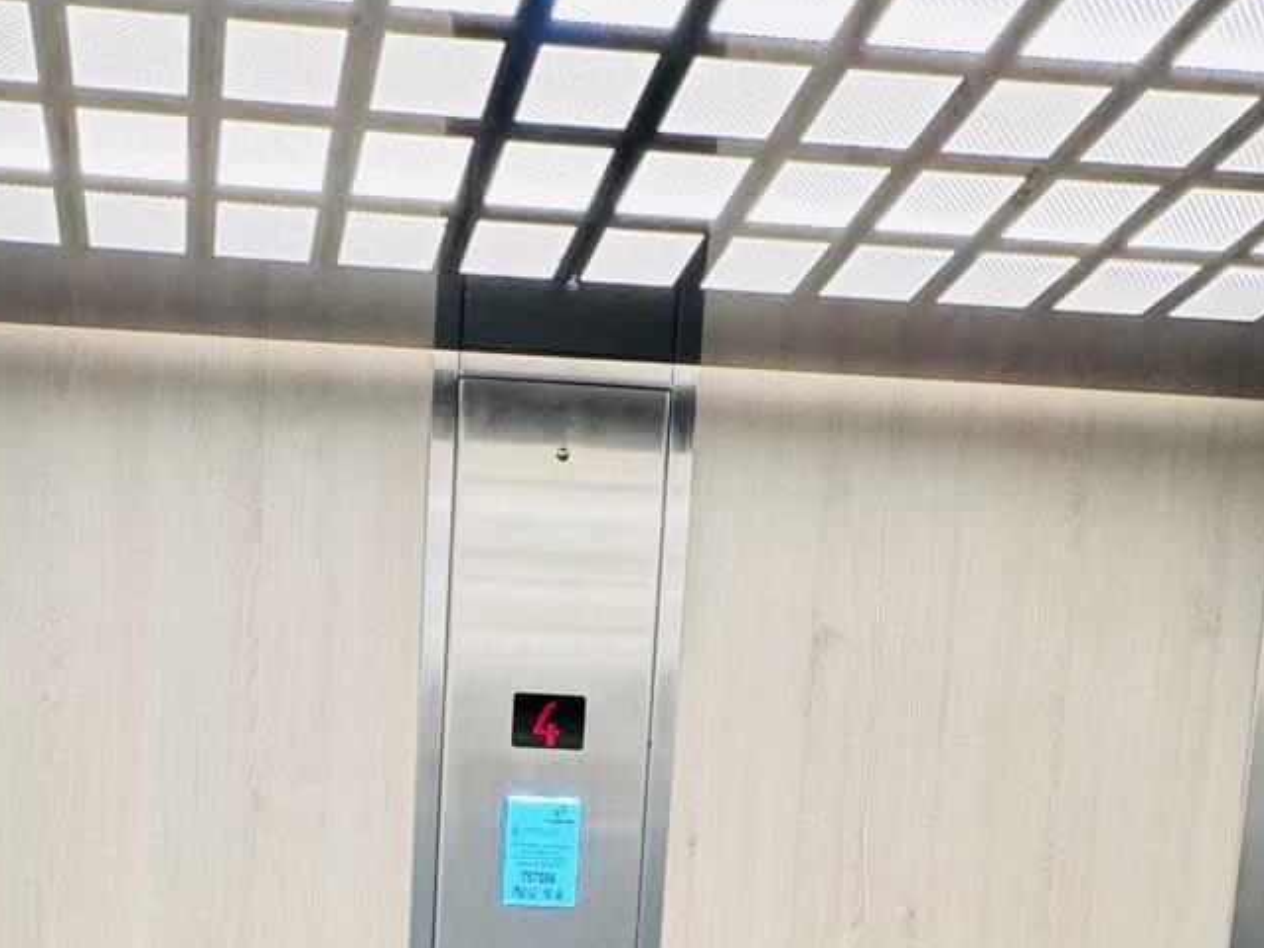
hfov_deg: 42.8
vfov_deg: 27.3
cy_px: 1302
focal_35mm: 42
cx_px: 259
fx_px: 1534
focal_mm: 2.2
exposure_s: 1/100
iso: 250
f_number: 2.2
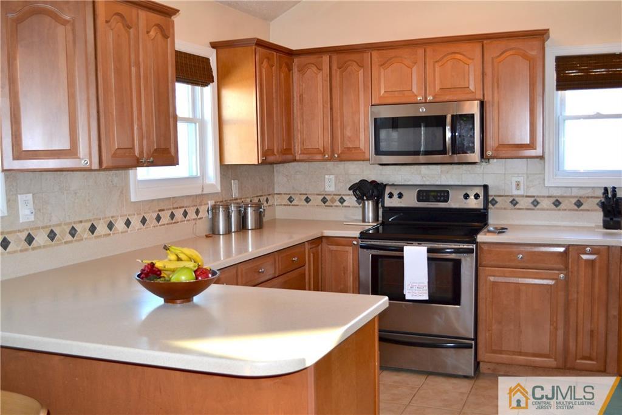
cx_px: 311
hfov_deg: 53.1
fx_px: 622
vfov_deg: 36.8
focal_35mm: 36
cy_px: 208
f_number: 4
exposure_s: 1/80
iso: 400
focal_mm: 24
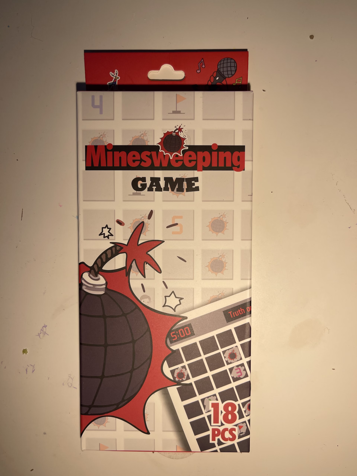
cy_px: 238
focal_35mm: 25
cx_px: 178
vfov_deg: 69.4
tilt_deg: -86.9
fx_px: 344
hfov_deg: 54.9
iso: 32
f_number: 1.6
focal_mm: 5.1
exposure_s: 1/346
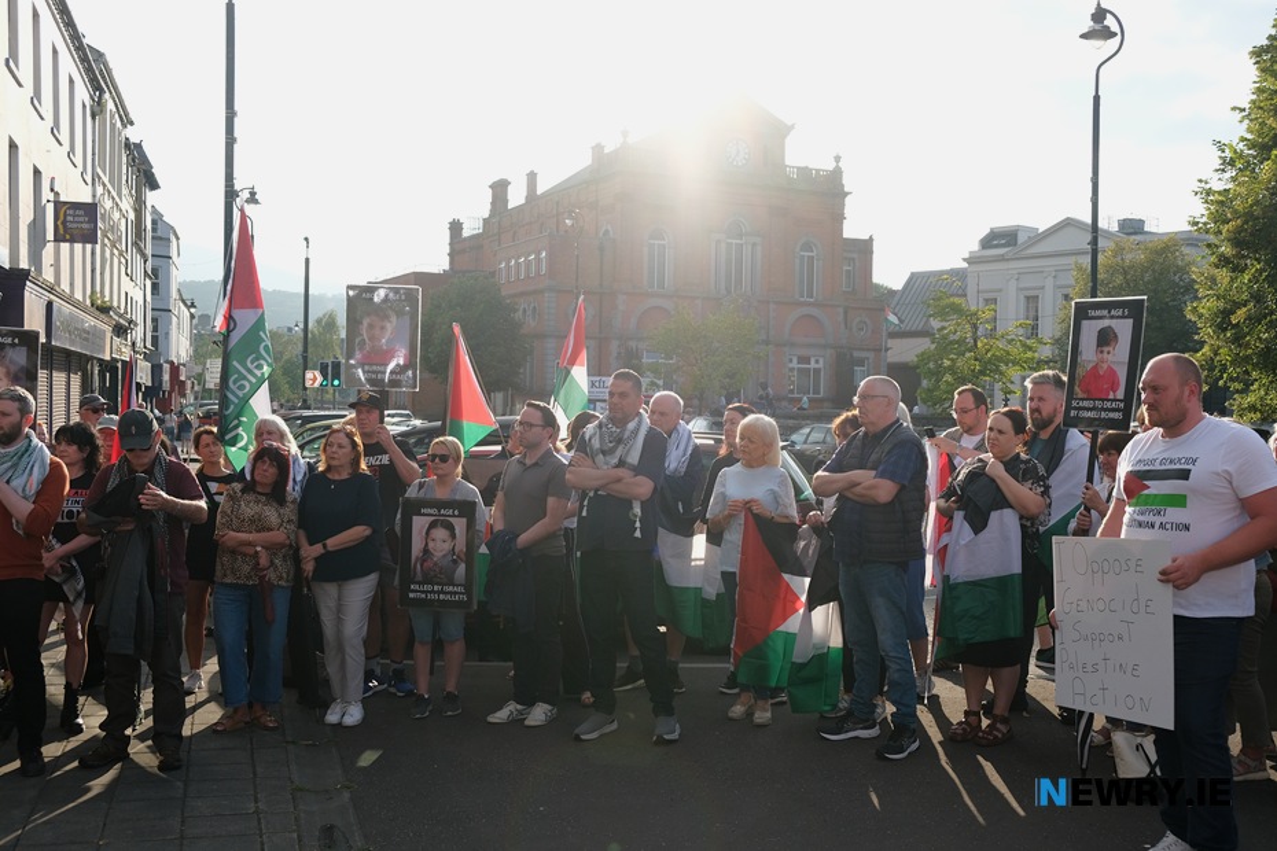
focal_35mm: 38
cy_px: 426
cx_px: 638
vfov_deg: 35.1
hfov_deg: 50.7
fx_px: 1348
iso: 400
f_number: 4.5
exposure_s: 1/1300
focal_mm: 25.4
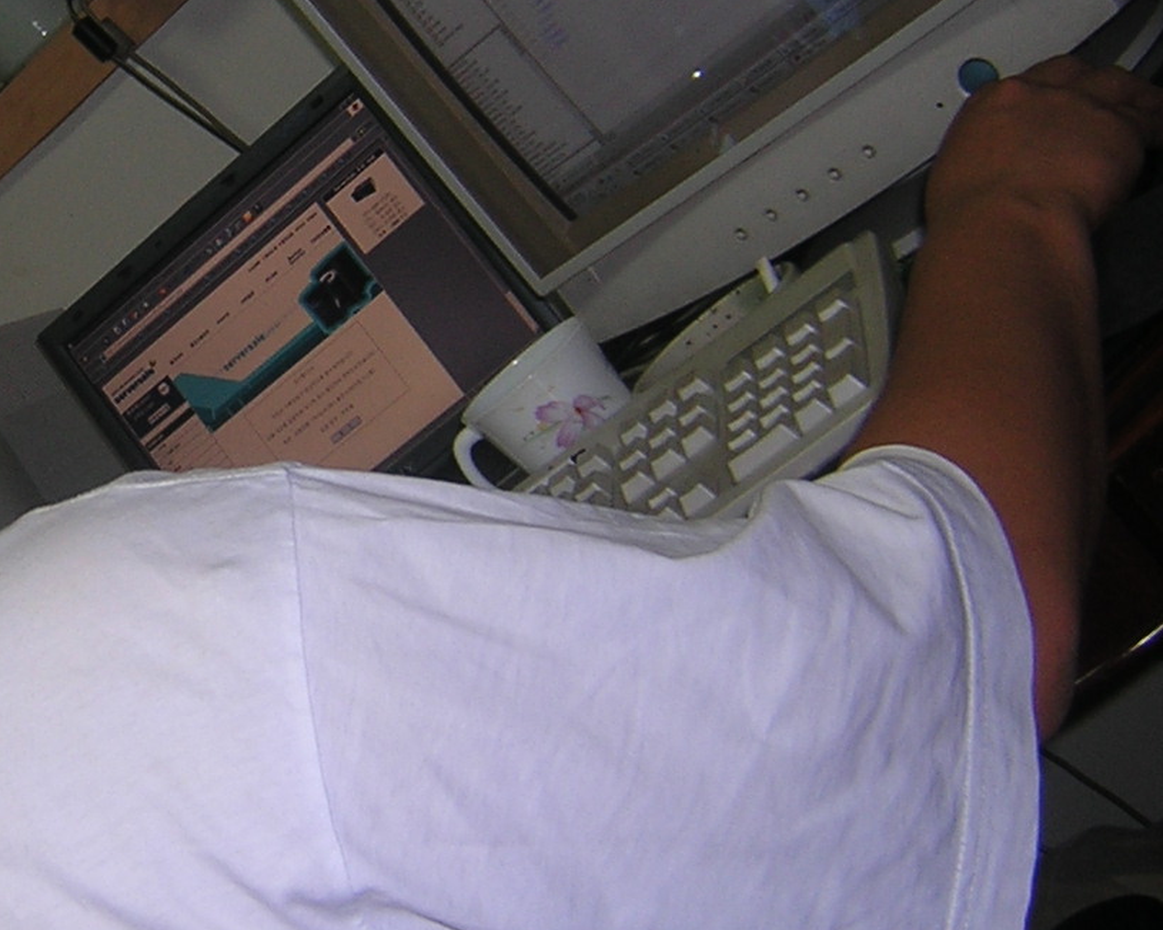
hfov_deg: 26.4
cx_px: 78
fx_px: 2375
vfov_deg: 22.0
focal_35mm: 69
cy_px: 260
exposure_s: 1/60.1
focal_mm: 4.7
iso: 100
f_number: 2.6
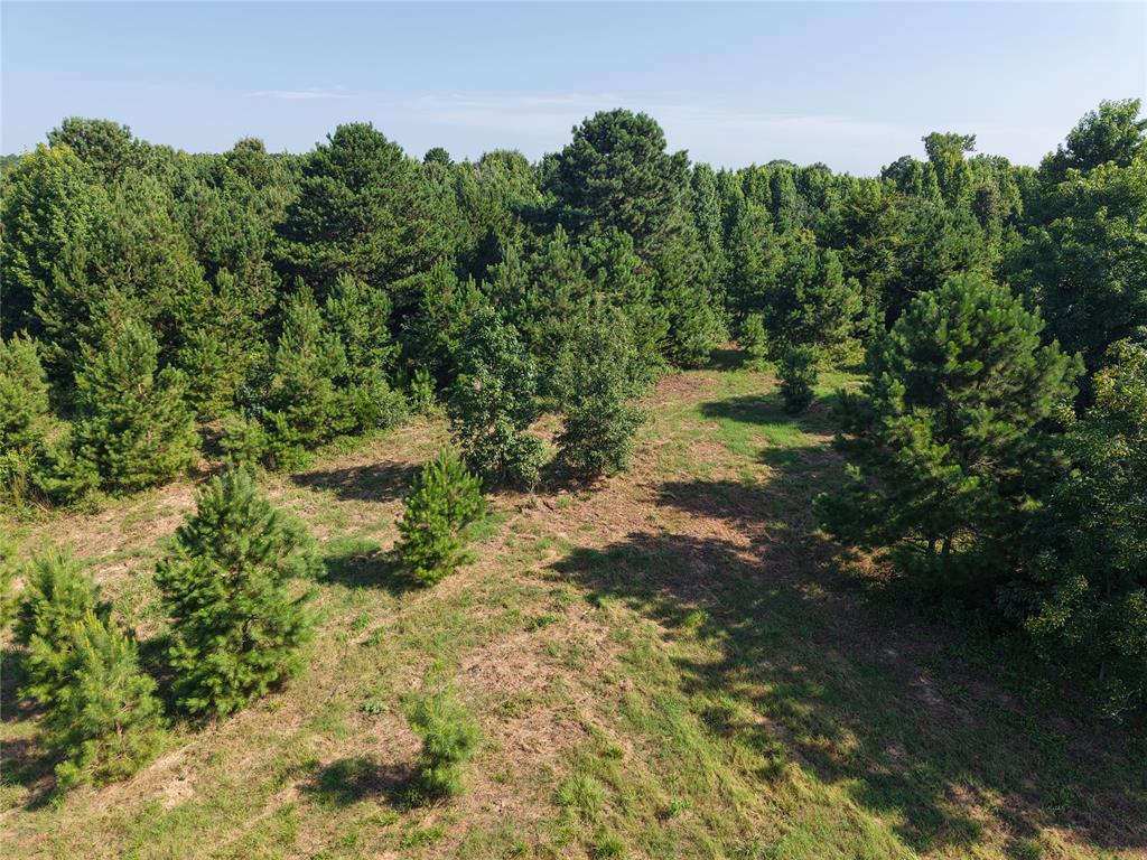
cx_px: 574
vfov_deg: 56.8
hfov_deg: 71.6
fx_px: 795
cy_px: 430
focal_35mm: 24
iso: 220
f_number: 1.8
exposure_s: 1/3000
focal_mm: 8.67
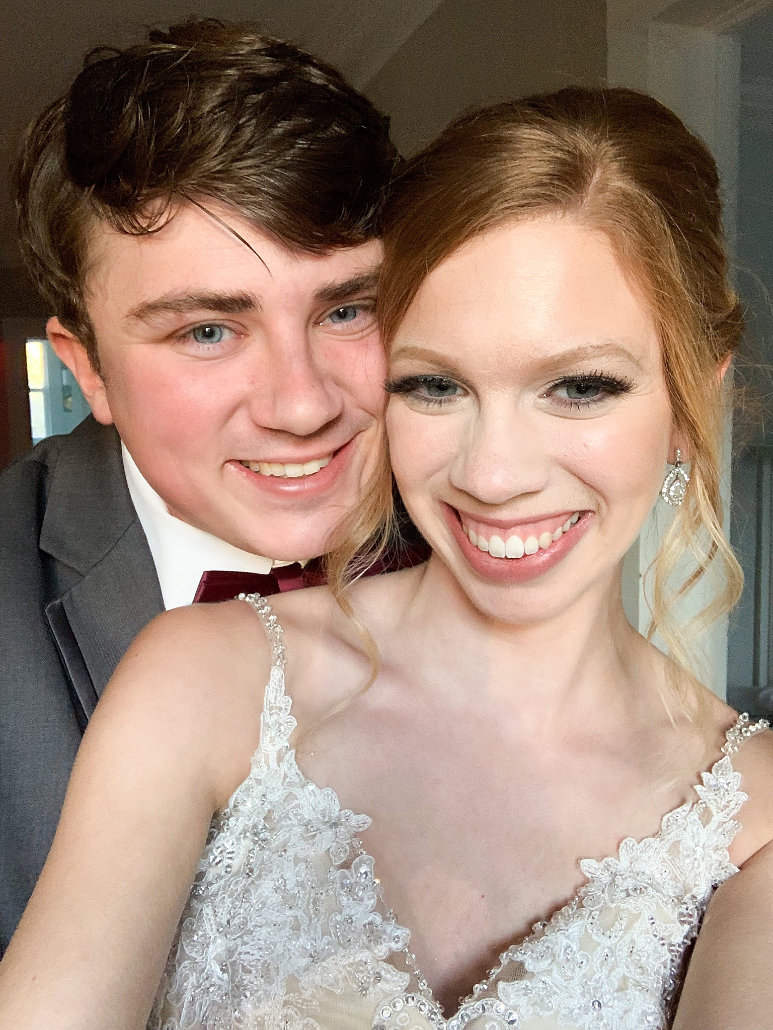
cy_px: 515
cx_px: 386
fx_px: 953
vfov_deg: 56.8
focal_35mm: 32
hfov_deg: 44.2
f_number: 2.2
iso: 200
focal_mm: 2.87
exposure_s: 1/60
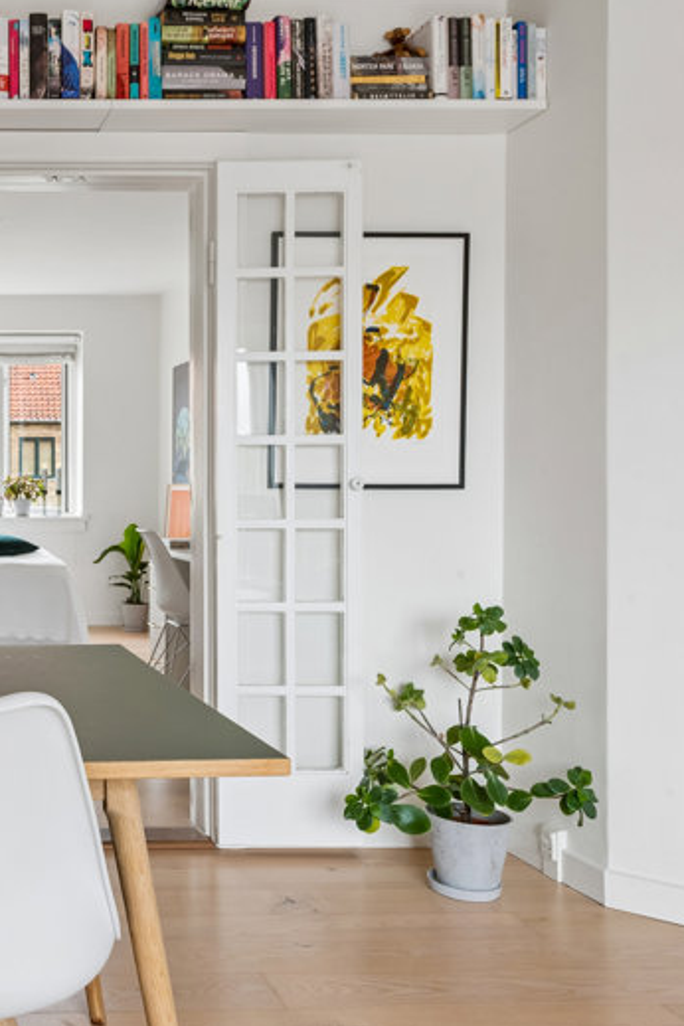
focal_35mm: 37
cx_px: -81
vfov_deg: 51.9
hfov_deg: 31.6
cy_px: 505
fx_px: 1054
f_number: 13
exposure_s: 1/10
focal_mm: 24
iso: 400
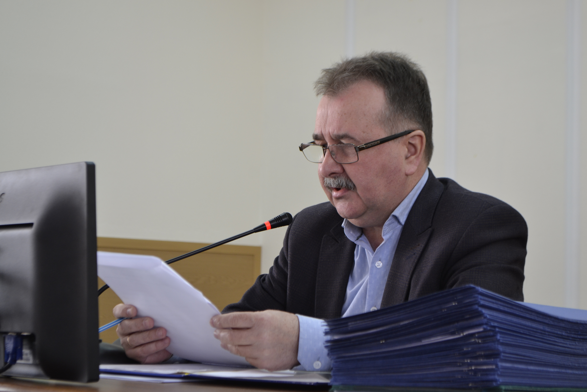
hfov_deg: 27.0
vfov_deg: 18.2
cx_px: 294
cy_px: 196
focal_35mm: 75
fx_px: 1223
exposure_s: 1/25
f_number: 5.6
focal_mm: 50
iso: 400
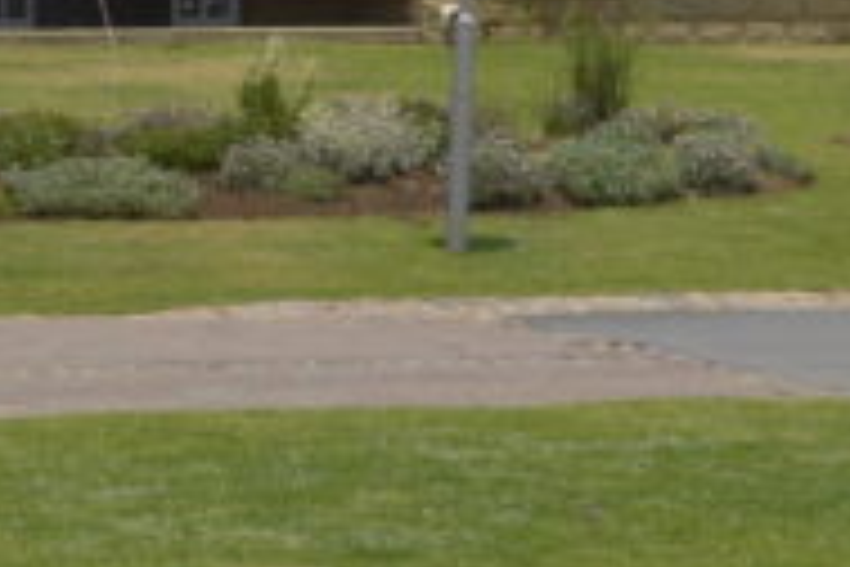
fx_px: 4934
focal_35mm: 209
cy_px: -108
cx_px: 441
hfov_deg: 9.8
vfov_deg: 6.5
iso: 100
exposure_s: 1/200
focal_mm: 44
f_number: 11
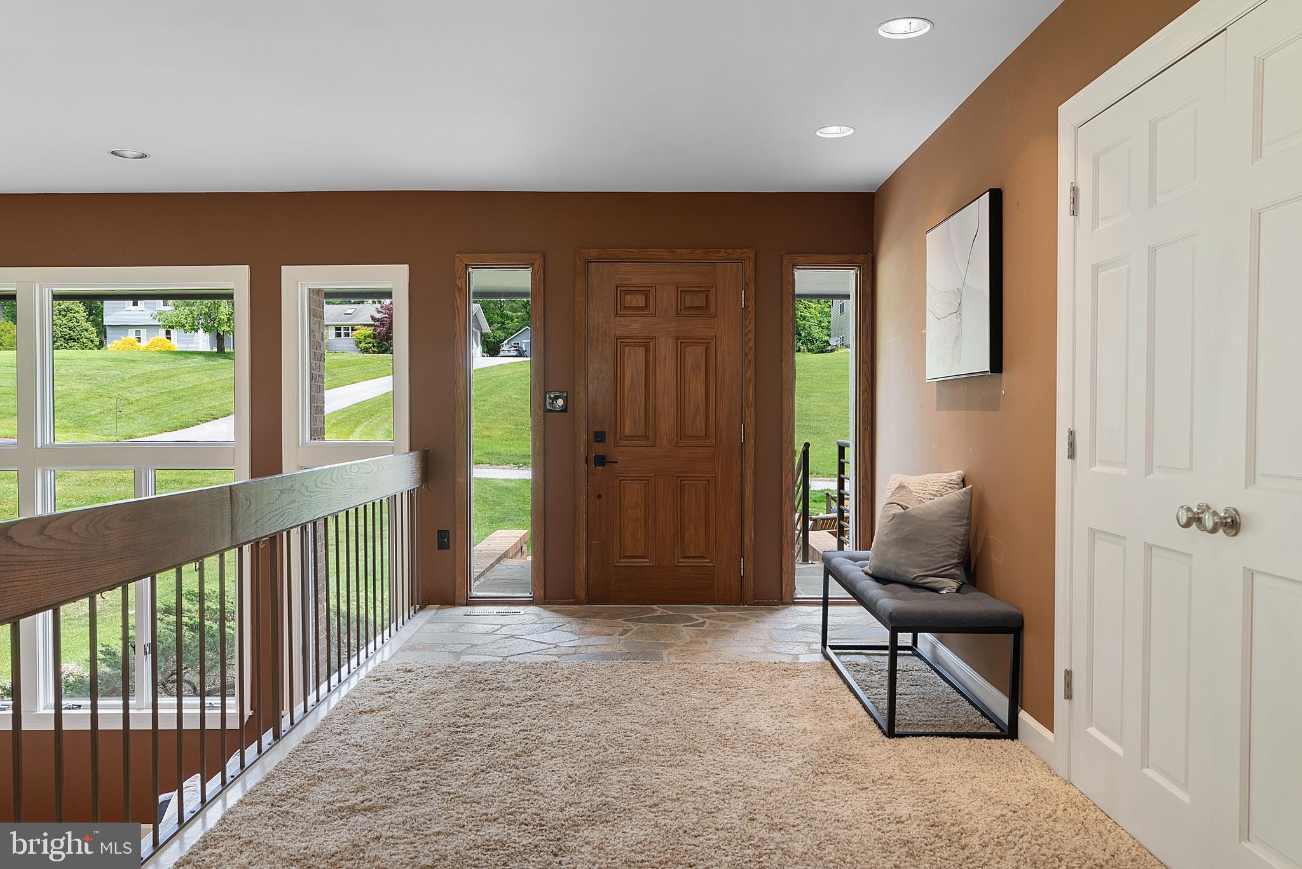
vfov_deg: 48.0
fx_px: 977
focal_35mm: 27
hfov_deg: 67.4
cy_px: 434
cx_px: 651
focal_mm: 27
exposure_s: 1/13
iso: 320
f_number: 6.3
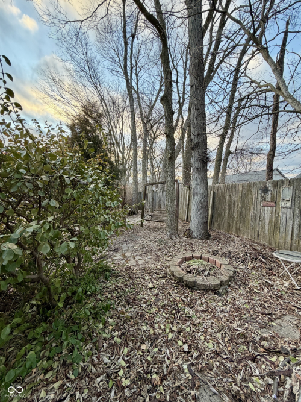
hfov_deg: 85.7
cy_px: 201
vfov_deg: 102.1
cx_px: 150
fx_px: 162
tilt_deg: -2.3
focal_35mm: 14
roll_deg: +0.6
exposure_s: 1/121
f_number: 2.2
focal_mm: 2.22
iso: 100
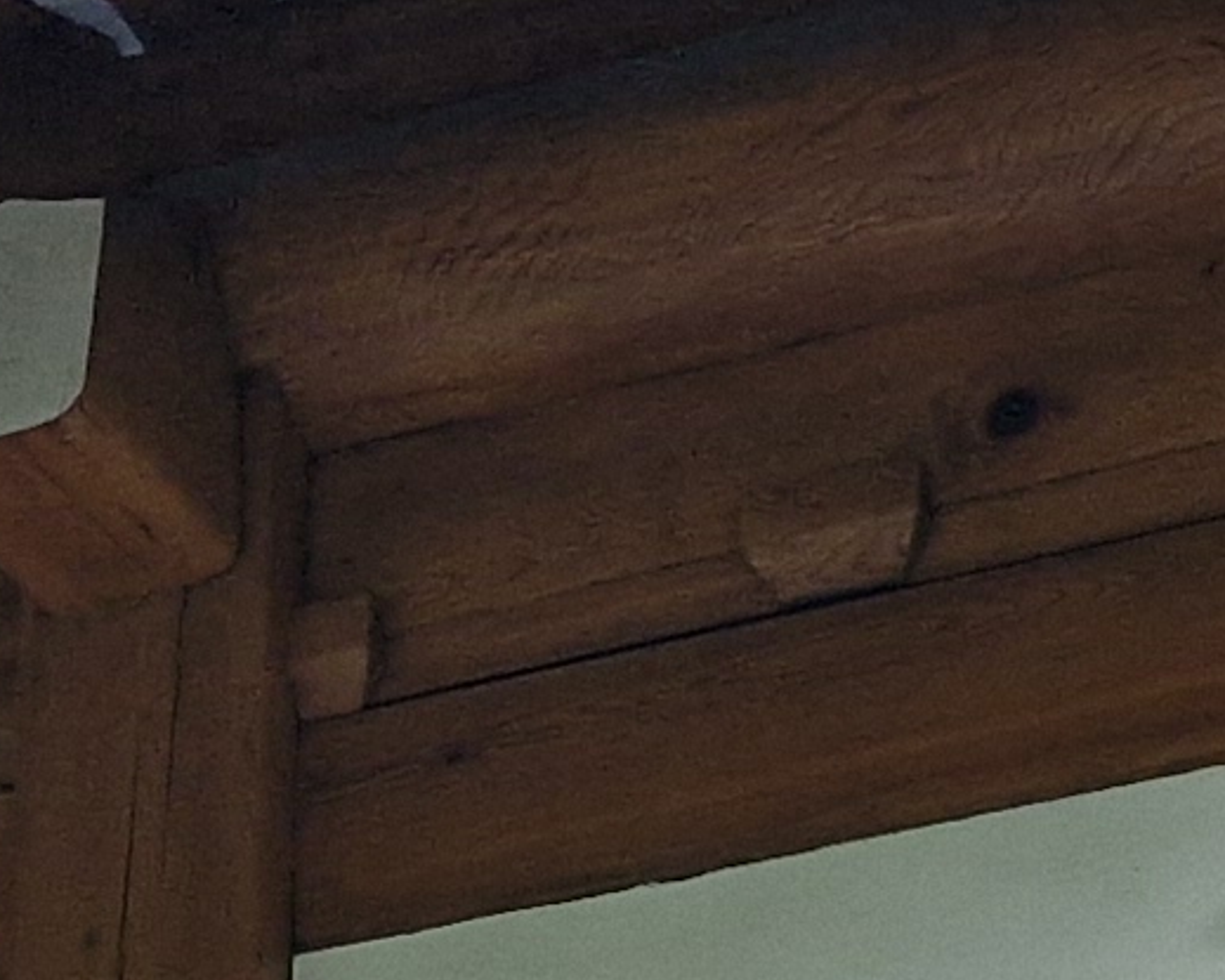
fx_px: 6271
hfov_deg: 11.1
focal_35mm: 173
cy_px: 1726
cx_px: 1098
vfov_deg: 8.6
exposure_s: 1/180
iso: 100
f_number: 1.8
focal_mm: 5.54
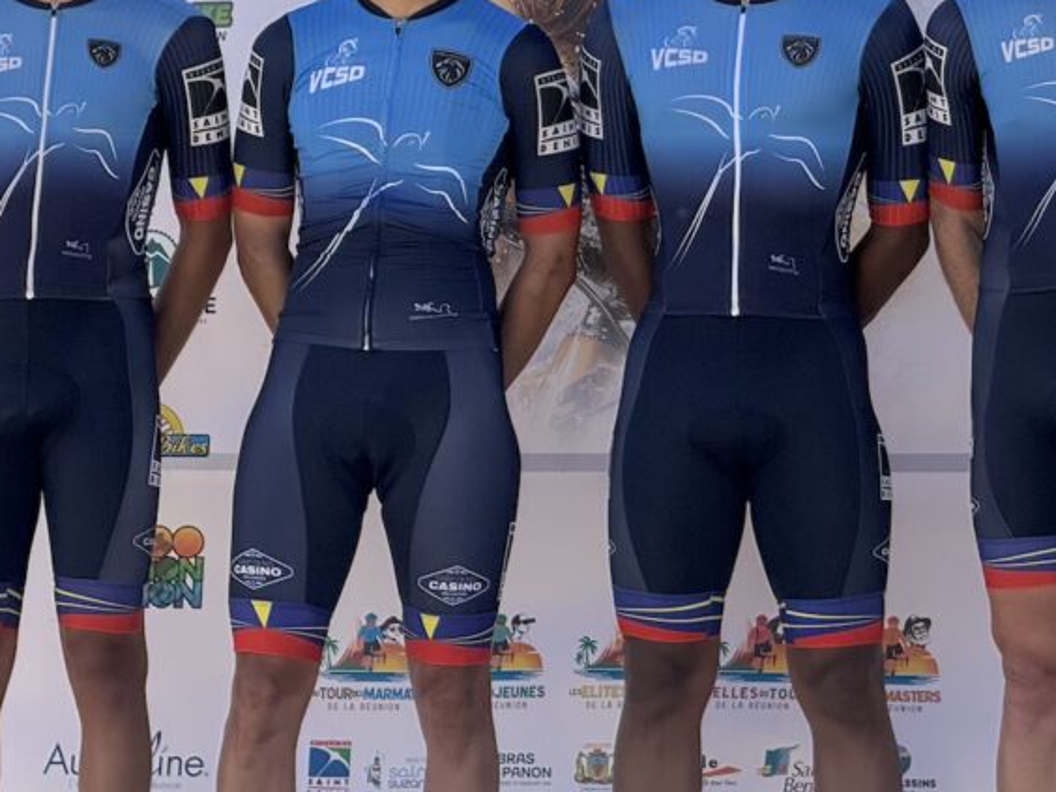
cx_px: 732
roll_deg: -0.1
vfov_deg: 6.8
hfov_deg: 9.1
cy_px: 225
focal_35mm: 218
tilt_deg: +1.9
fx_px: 6650
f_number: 2.8
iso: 64
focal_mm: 15.66
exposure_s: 1/1227
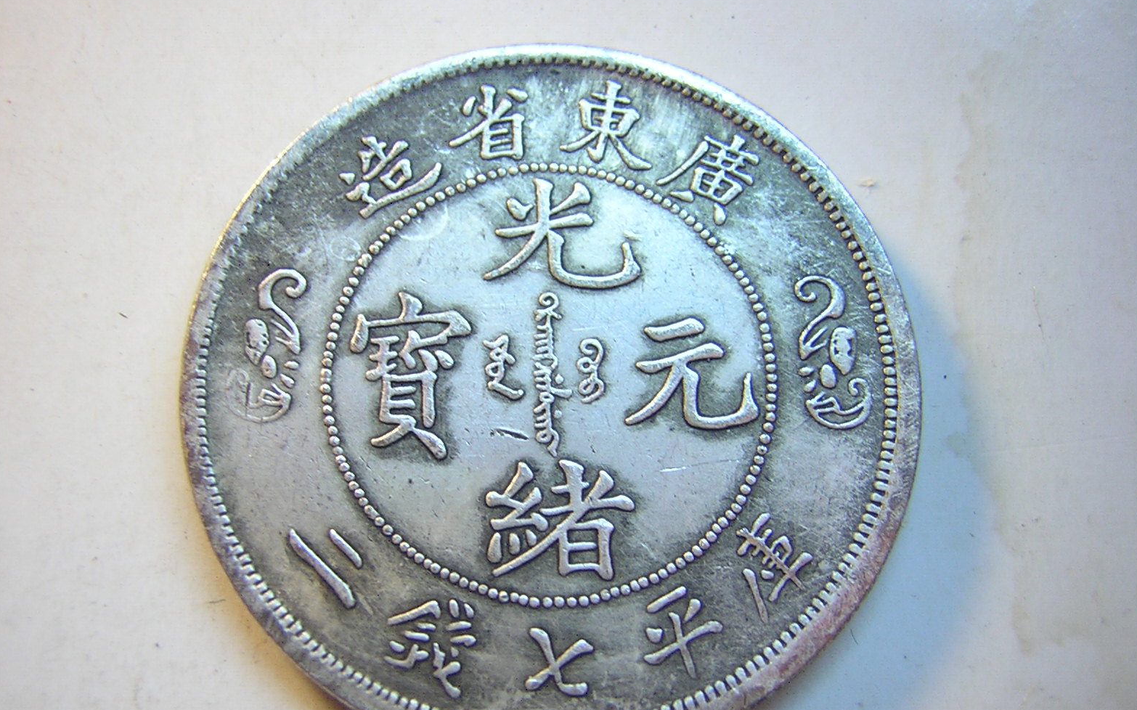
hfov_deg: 50.4
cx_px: 566
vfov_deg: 32.7
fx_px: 1208
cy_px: 390
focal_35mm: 39
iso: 50
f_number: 2.6
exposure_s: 1/23.1
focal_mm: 4.7
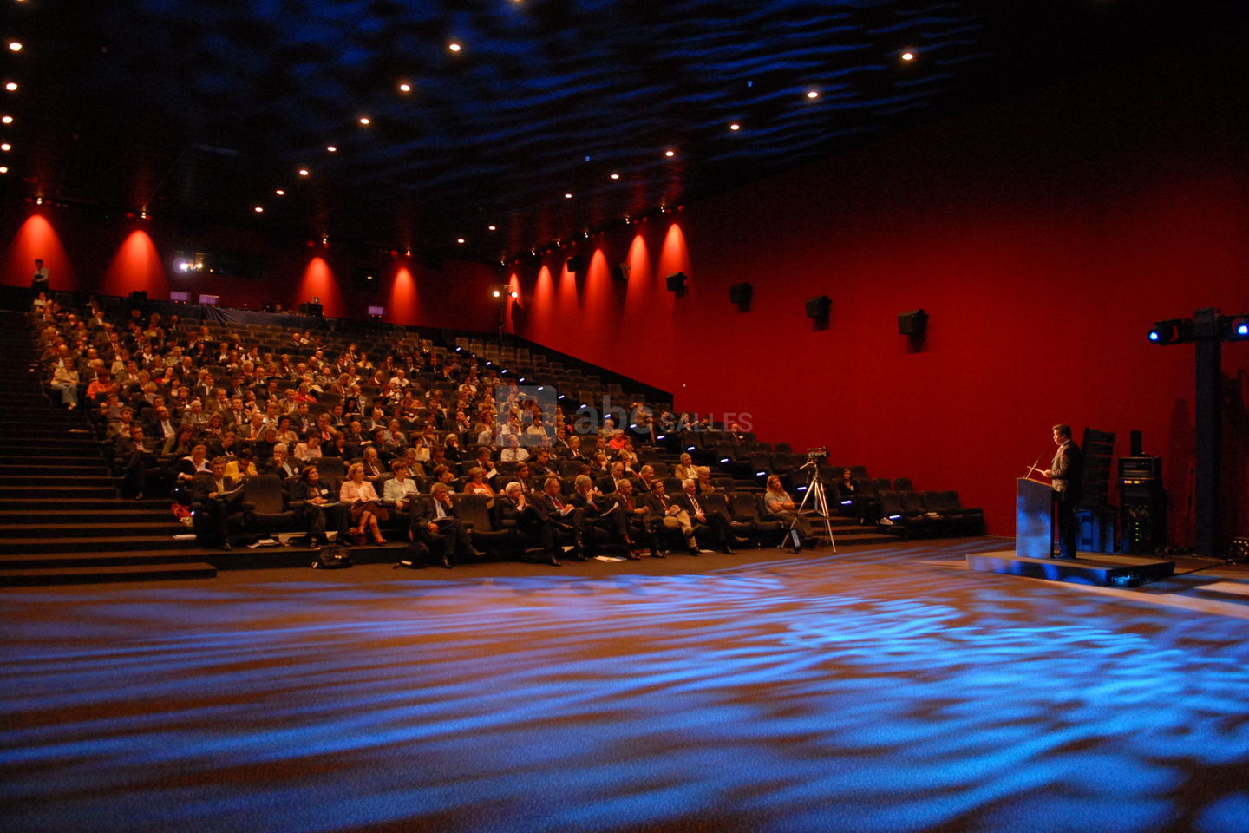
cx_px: 624
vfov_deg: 50.4
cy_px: 416
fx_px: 885
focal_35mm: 26
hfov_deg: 70.4
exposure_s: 1/13
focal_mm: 17
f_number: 2.8
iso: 800
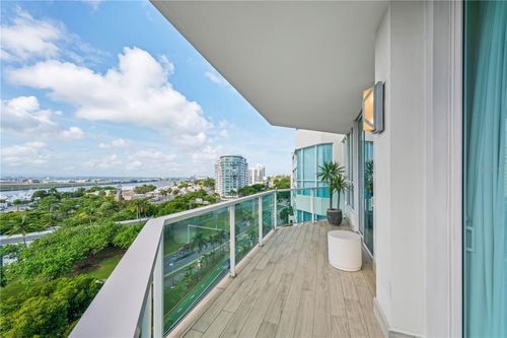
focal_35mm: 12
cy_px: 169
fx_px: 169
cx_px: 254
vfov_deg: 90.0
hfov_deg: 112.6
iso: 1600
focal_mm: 12
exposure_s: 1/750
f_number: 11
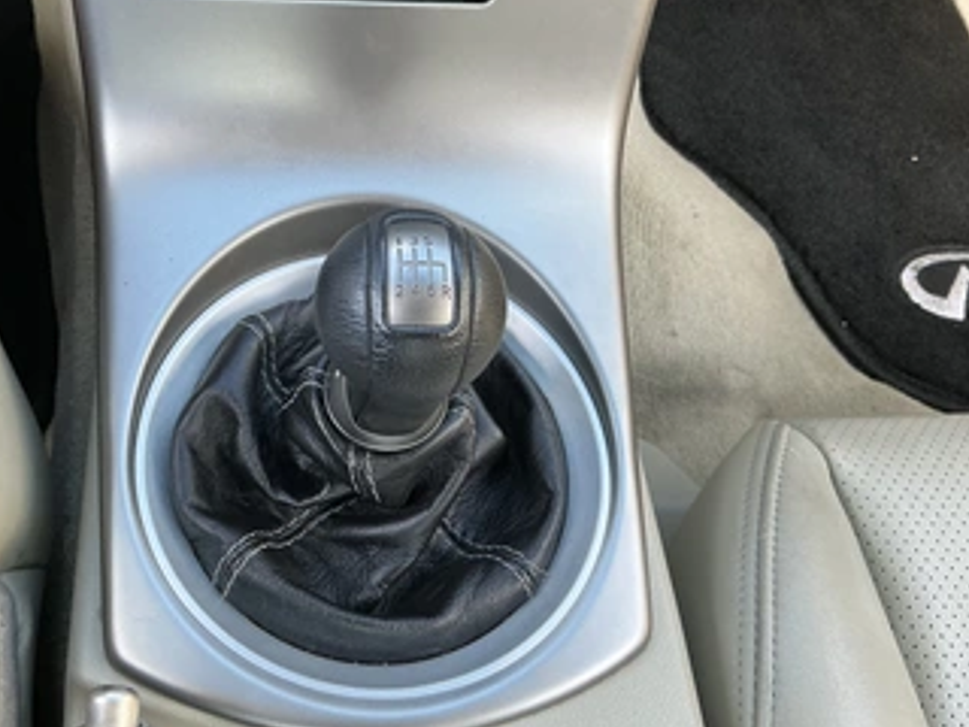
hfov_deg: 52.1
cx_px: 366
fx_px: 980
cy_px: 315
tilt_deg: -63.1
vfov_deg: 40.6
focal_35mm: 35
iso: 64
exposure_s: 1/83
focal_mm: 3
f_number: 1.8
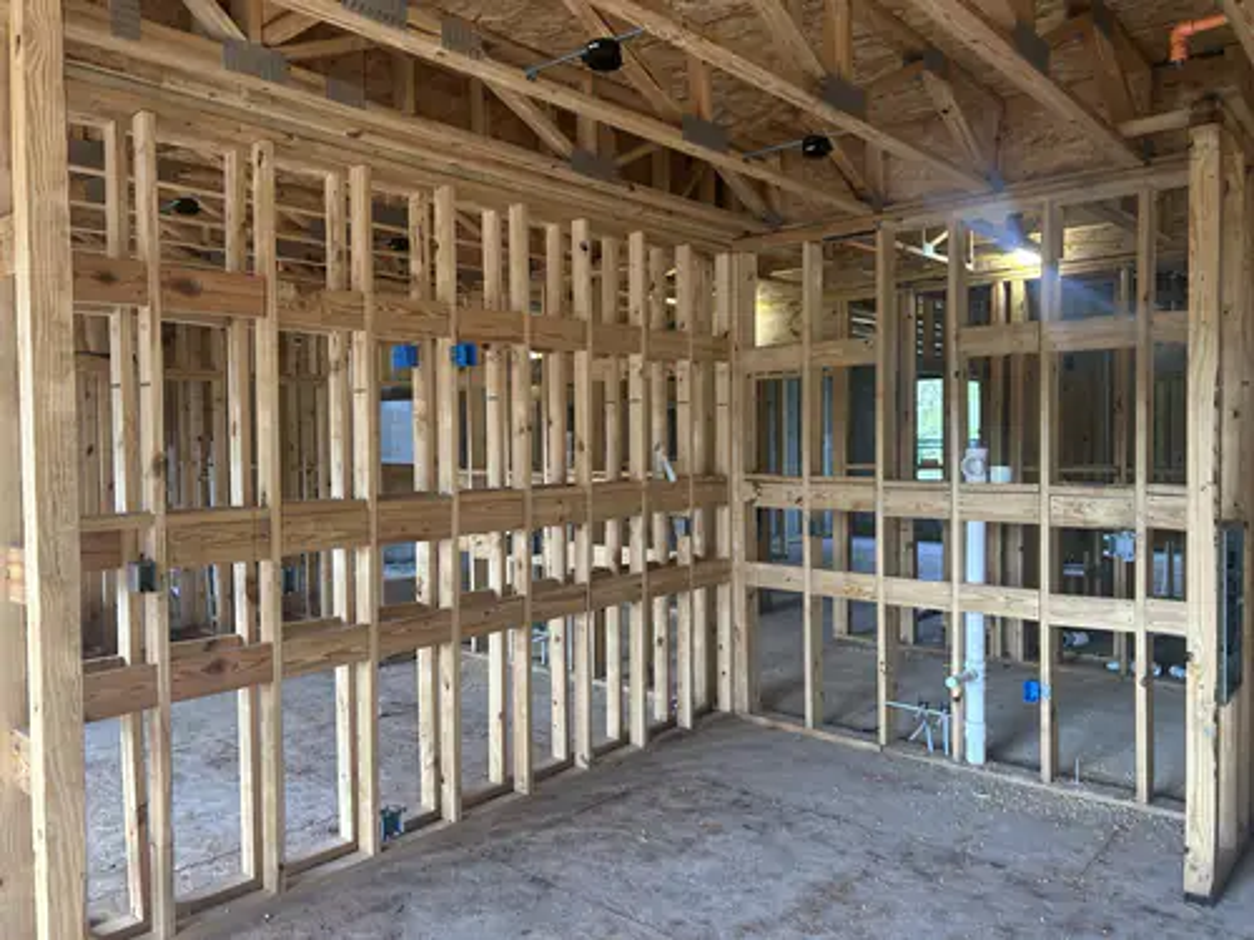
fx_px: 942
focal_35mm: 26
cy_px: 470
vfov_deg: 53.1
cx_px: 627
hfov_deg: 67.3
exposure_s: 1/60
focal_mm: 5.7
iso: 80
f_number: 1.5
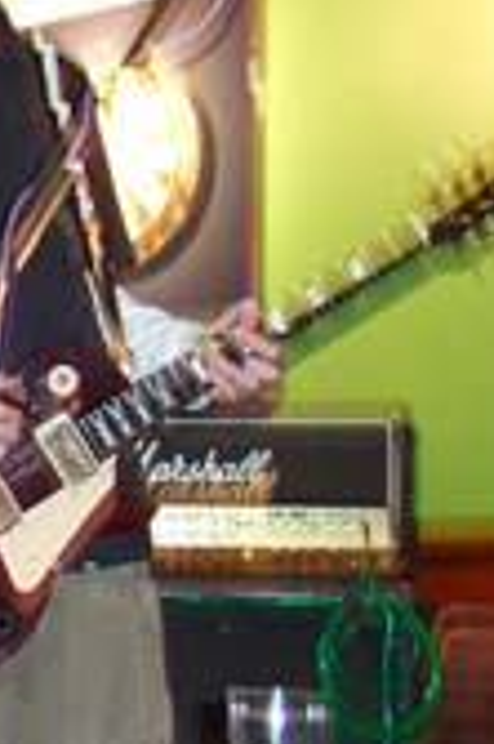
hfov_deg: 10.0
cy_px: 508
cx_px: -592
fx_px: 2537
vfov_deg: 16.6
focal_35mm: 123
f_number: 2.8
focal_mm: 8
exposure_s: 1/4
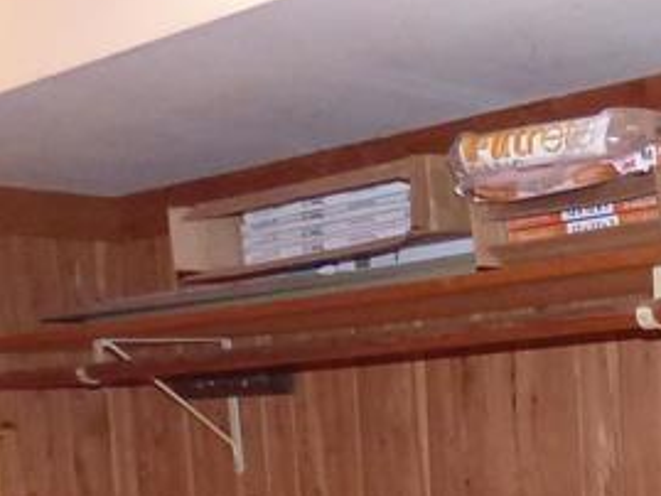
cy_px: 707
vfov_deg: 17.7
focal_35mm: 76
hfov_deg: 24.4
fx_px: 1452
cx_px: 666
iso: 800
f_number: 2.8
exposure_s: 1/50
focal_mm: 3.58
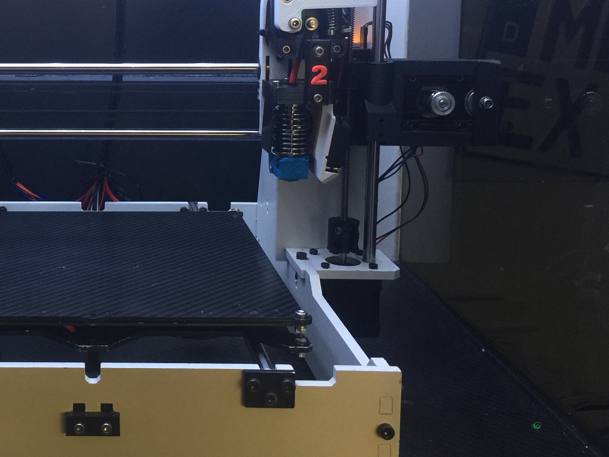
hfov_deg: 35.6
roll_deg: +0.9
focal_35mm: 51
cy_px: 111
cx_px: 81
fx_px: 897
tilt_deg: -7.6
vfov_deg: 28.1
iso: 64
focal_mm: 4.15
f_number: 2.2
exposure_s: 1/17
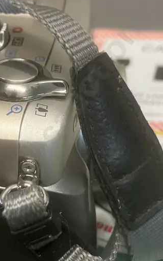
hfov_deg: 21.5
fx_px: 426
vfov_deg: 34.0
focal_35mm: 60
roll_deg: +6.3
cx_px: 48
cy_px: 141
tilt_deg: -34.6
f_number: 1.8
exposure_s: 1/50
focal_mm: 3.99
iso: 250
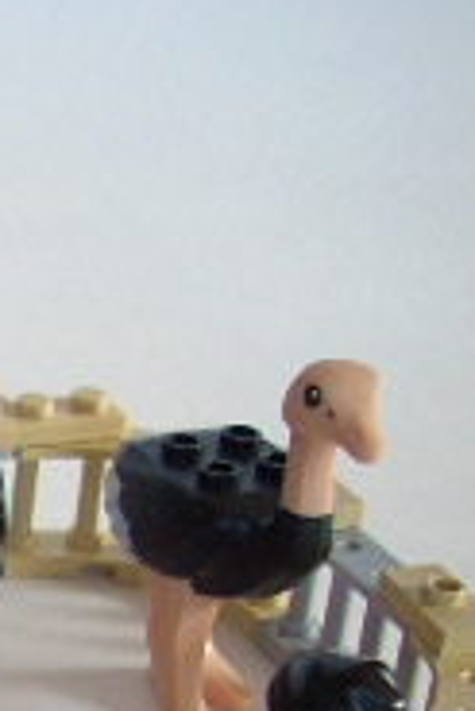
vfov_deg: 14.9
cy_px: 761
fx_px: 2647
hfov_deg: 9.2
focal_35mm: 134
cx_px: -653
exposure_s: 1/30
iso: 84
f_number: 2.8
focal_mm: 6.2
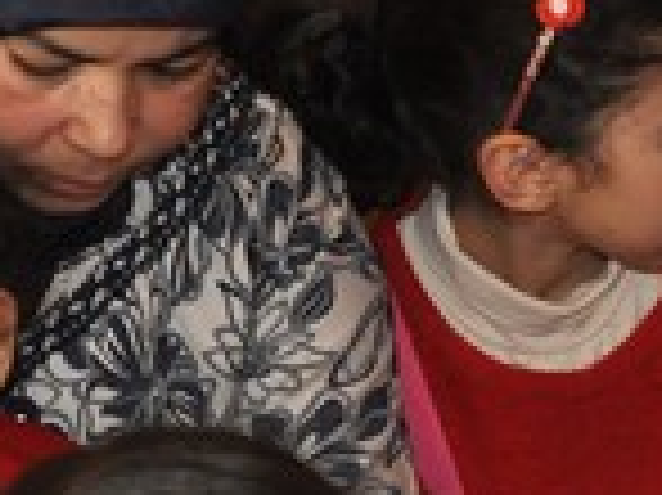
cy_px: 502
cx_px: 964
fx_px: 3363
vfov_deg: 8.4
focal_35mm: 176
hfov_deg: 10.9
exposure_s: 1/60
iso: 800
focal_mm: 28
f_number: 3.8
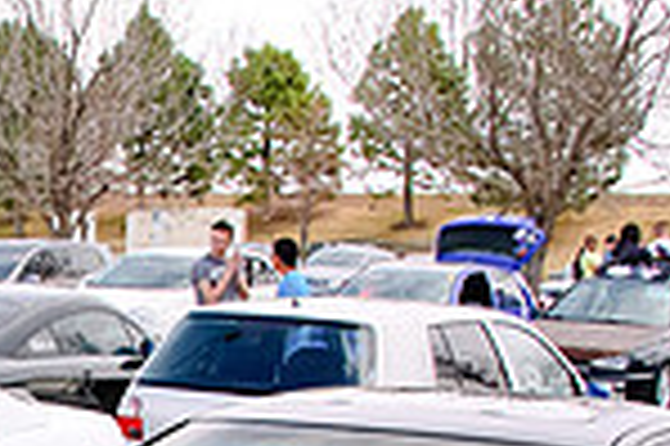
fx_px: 2175
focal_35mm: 117
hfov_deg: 16.4
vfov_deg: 11.3
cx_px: -234
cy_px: 635
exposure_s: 1/160
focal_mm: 20
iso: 200
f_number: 7.1
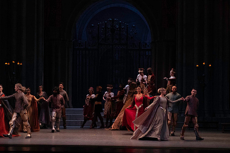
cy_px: 76
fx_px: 773
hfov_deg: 16.9
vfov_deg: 11.3
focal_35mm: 121
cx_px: 115
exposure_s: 1/400
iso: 12800
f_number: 7.1
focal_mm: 121
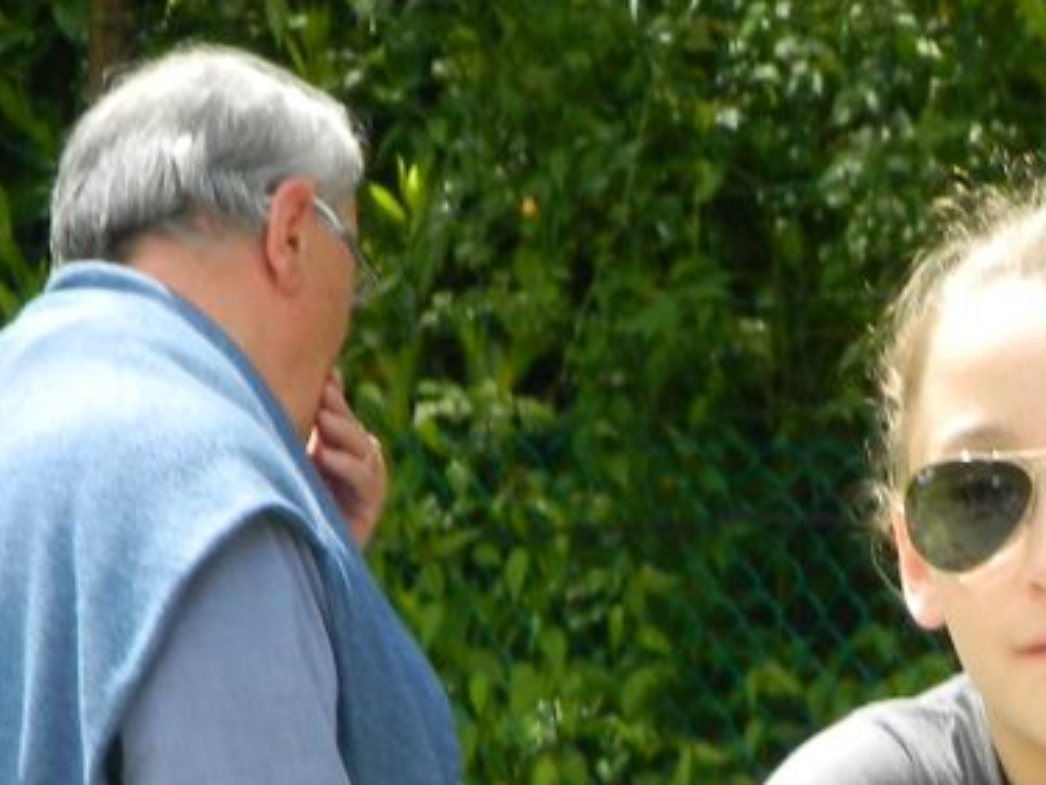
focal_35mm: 549
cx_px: 1160
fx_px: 16589
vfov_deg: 2.7
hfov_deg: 3.6
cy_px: 988
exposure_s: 1/125
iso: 80
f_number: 4.7
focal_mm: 23.2
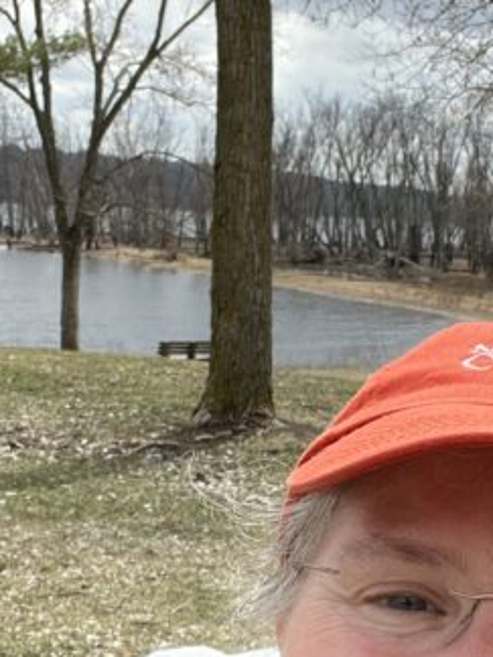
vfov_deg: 26.1
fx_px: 1405
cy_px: 454
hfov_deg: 19.9
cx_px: 268
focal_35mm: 74
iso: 32
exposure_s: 1/291
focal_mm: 2.71
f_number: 2.2
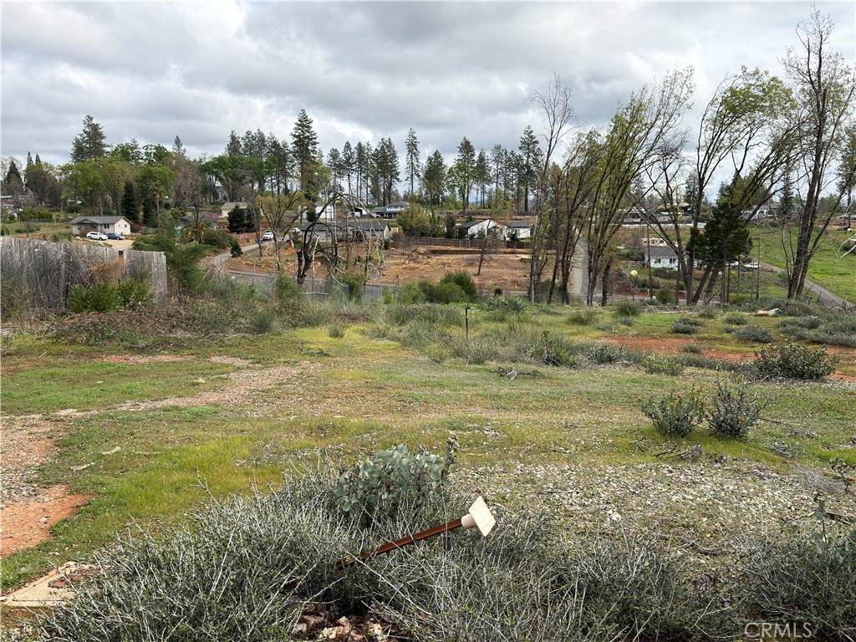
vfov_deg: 40.7
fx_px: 865
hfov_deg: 52.6
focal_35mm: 35
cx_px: 428
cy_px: 321
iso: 64
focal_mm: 6.76
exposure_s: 1/3226
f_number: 1.78
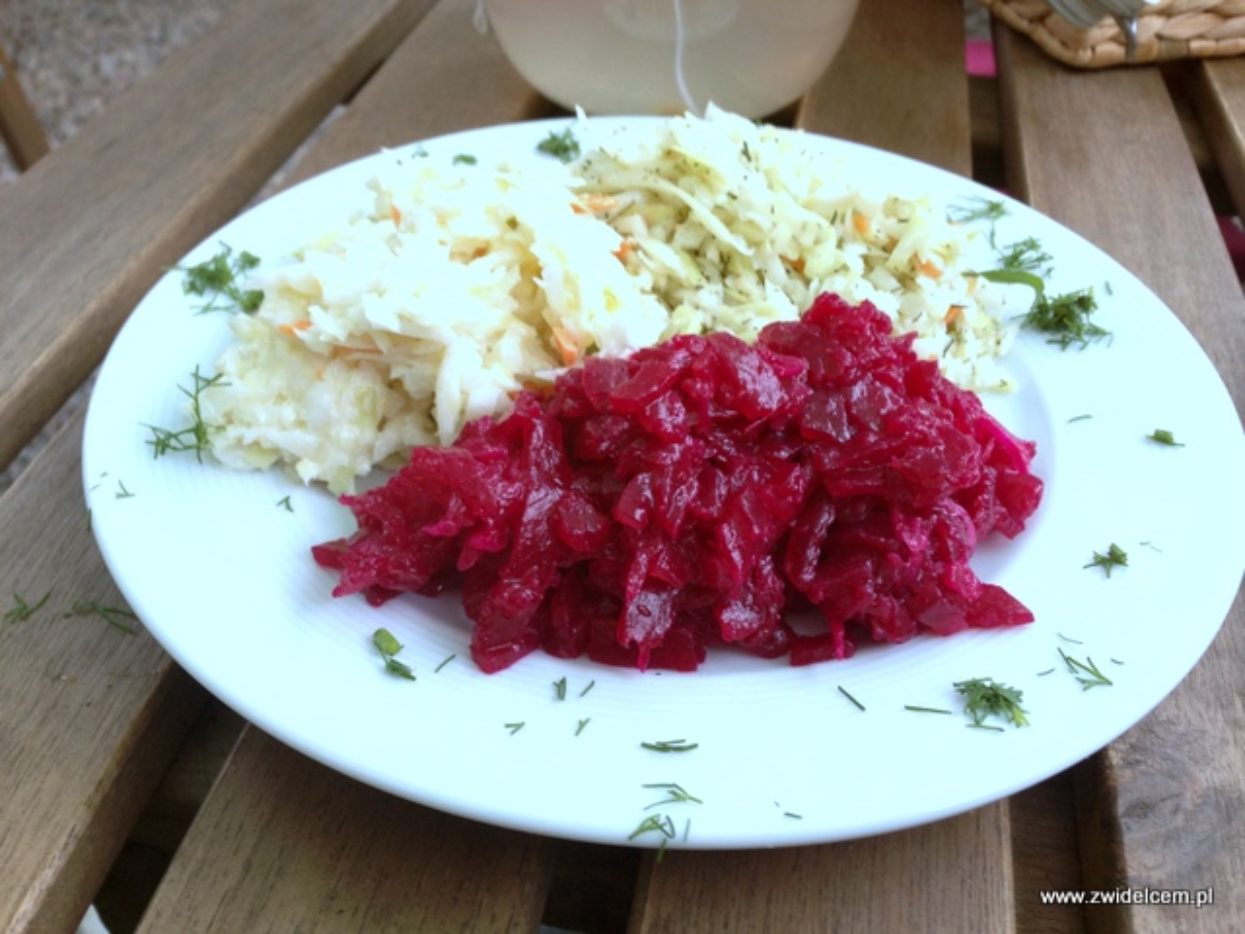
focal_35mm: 33
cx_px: 622
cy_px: 467
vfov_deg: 42.9
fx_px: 1187
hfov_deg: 55.4
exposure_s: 1/20
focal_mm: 4.13
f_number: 2.4
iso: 50
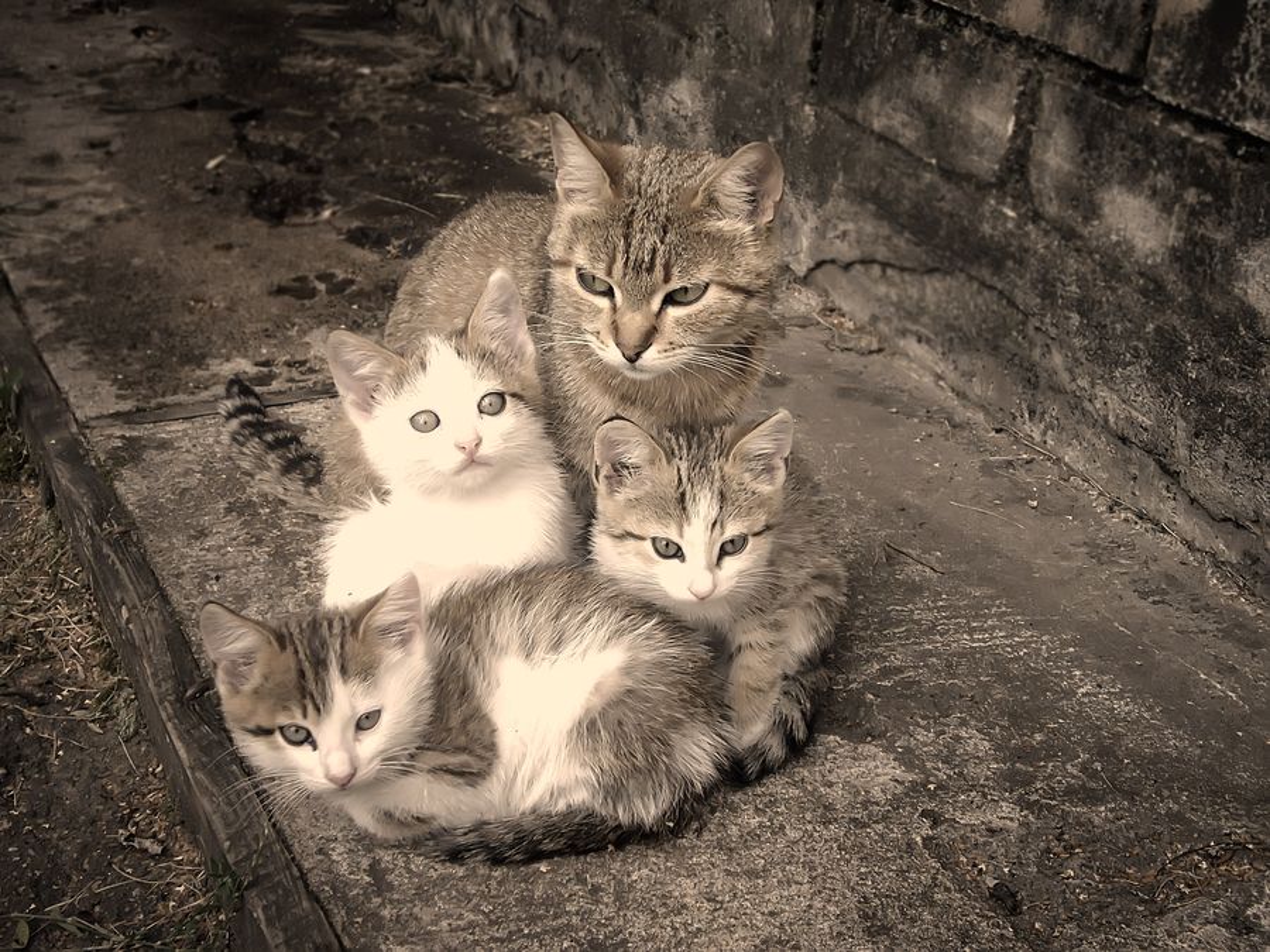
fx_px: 2128
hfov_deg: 33.2
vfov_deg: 25.2
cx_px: 635
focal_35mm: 58
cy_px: 476
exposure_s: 1/400
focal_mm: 9.6
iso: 100
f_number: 4
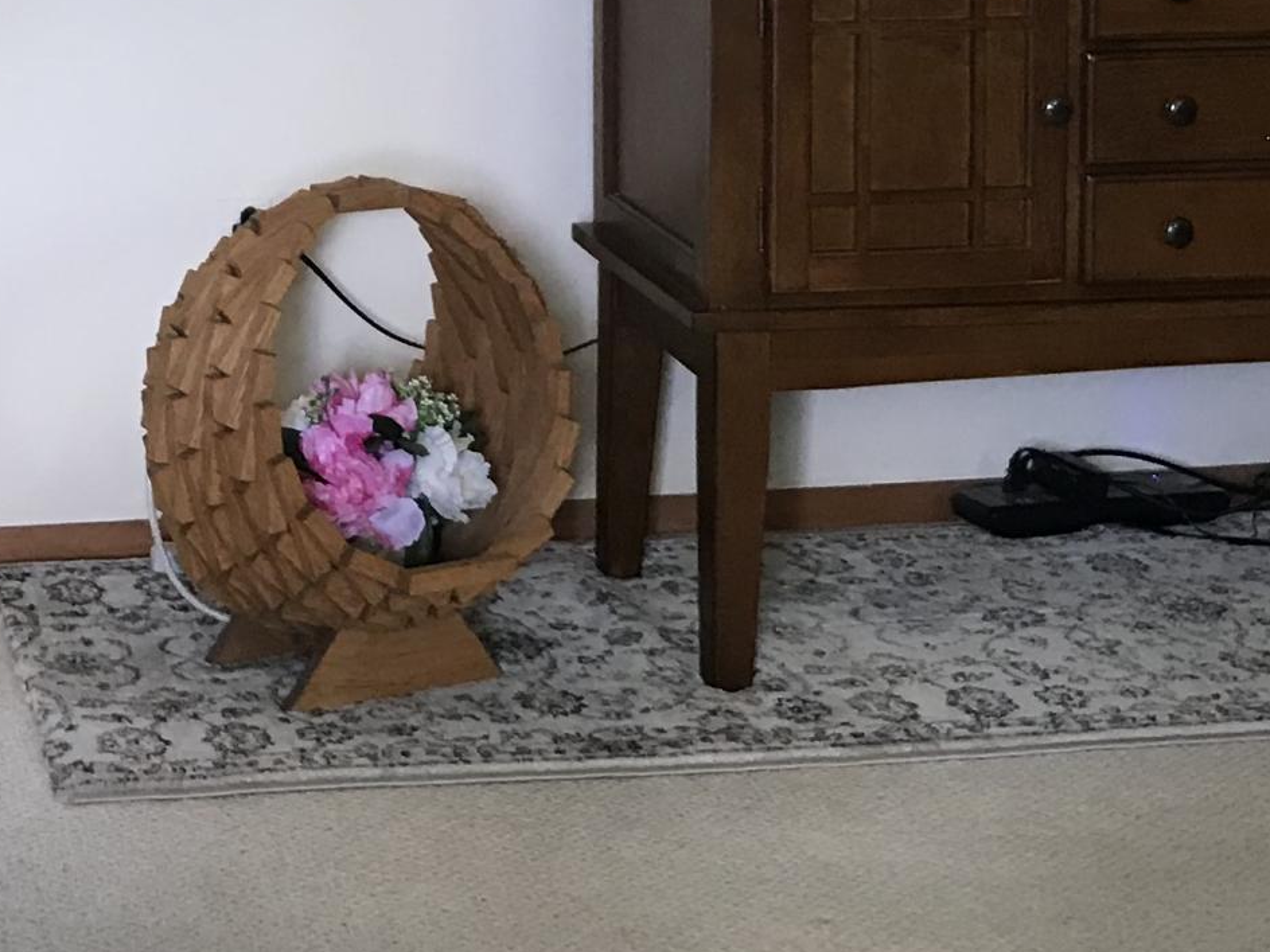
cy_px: -229
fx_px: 3265
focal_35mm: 89
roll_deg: -0.4
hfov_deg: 21.5
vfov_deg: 15.9
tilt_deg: -5.1
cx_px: 104
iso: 40
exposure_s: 1/15
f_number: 1.8
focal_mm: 3.99
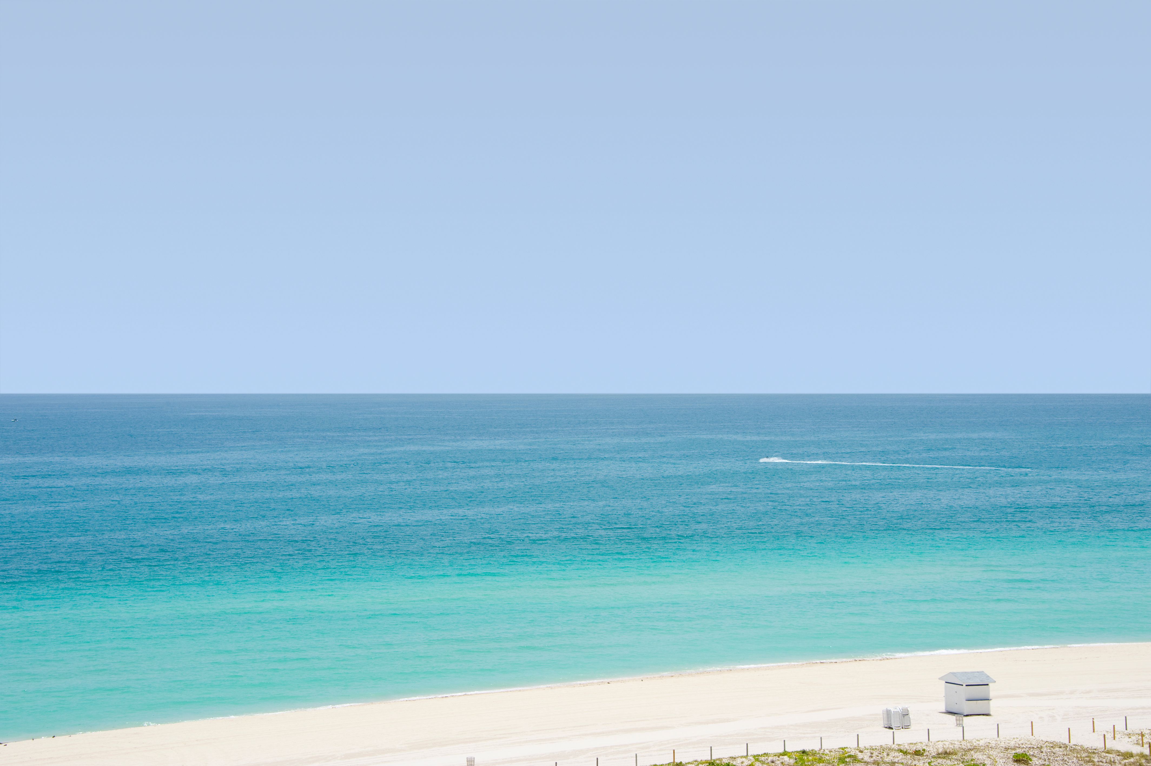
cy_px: 383
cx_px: 576
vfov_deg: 19.4
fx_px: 2237
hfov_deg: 28.9
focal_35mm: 70
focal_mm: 70
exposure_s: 1/160
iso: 200
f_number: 16
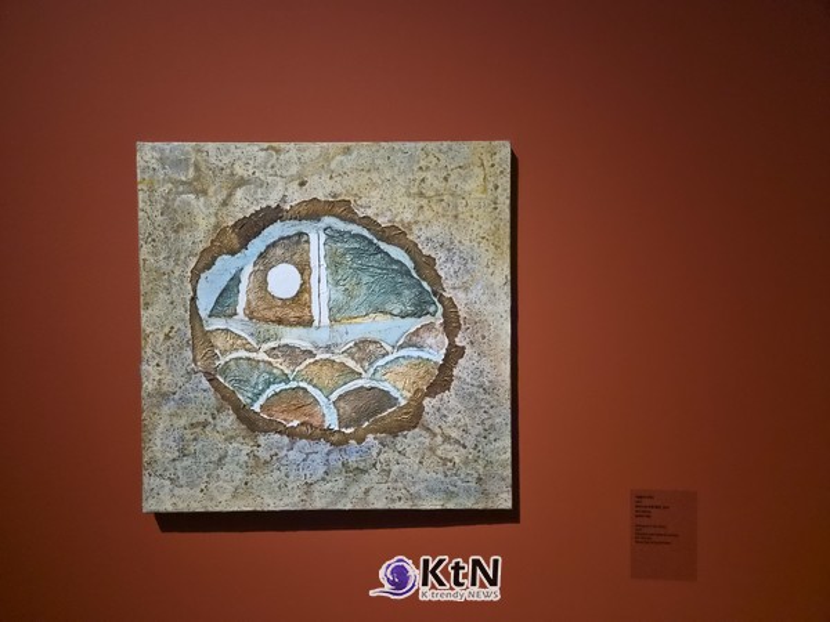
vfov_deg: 58.9
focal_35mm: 23
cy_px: 311
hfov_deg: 73.9
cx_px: 415
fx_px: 551
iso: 1600
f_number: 1.8
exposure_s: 1/120
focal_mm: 5.4
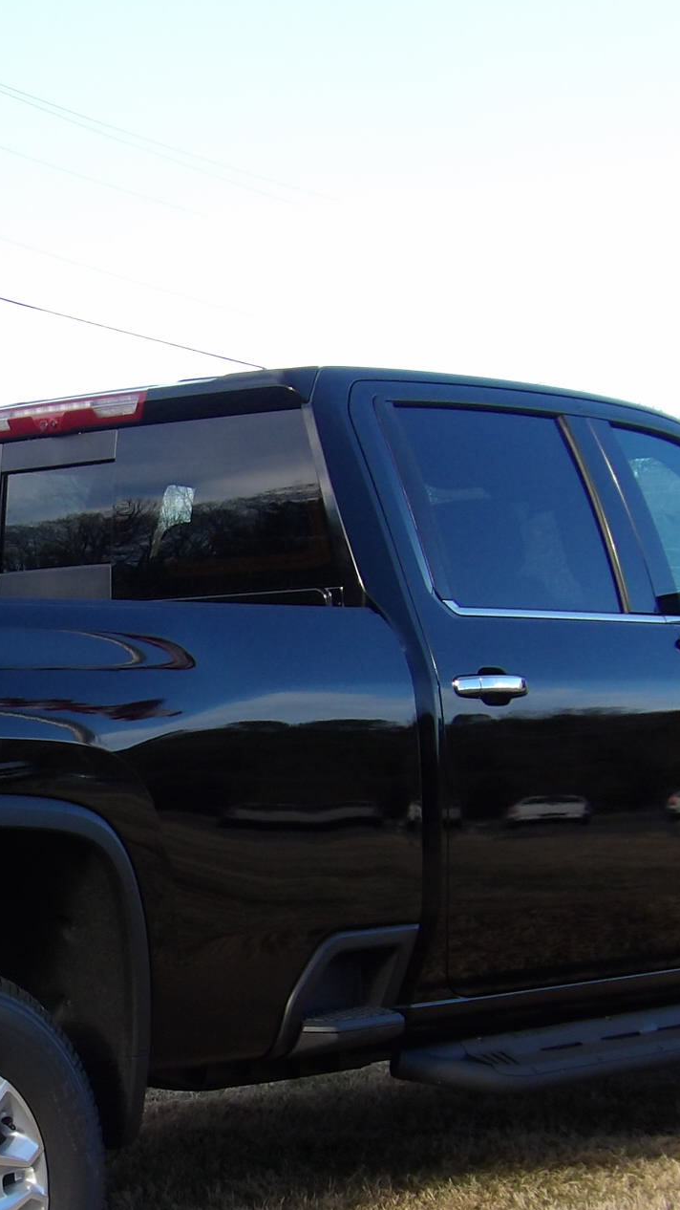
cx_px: -67
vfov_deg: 24.3
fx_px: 2789
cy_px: 874
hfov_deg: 13.6
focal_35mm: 87
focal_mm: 7
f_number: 3.7
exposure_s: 1/218
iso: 100
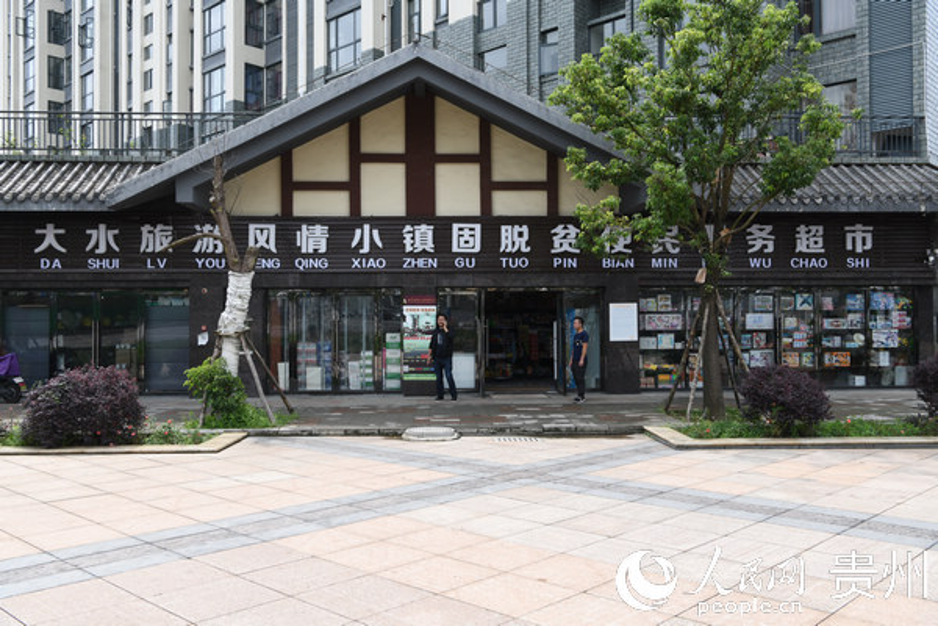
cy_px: 313
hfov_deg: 58.7
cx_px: 469
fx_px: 834
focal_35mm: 32
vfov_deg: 41.1
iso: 200
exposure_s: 1/200
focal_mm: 32
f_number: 10
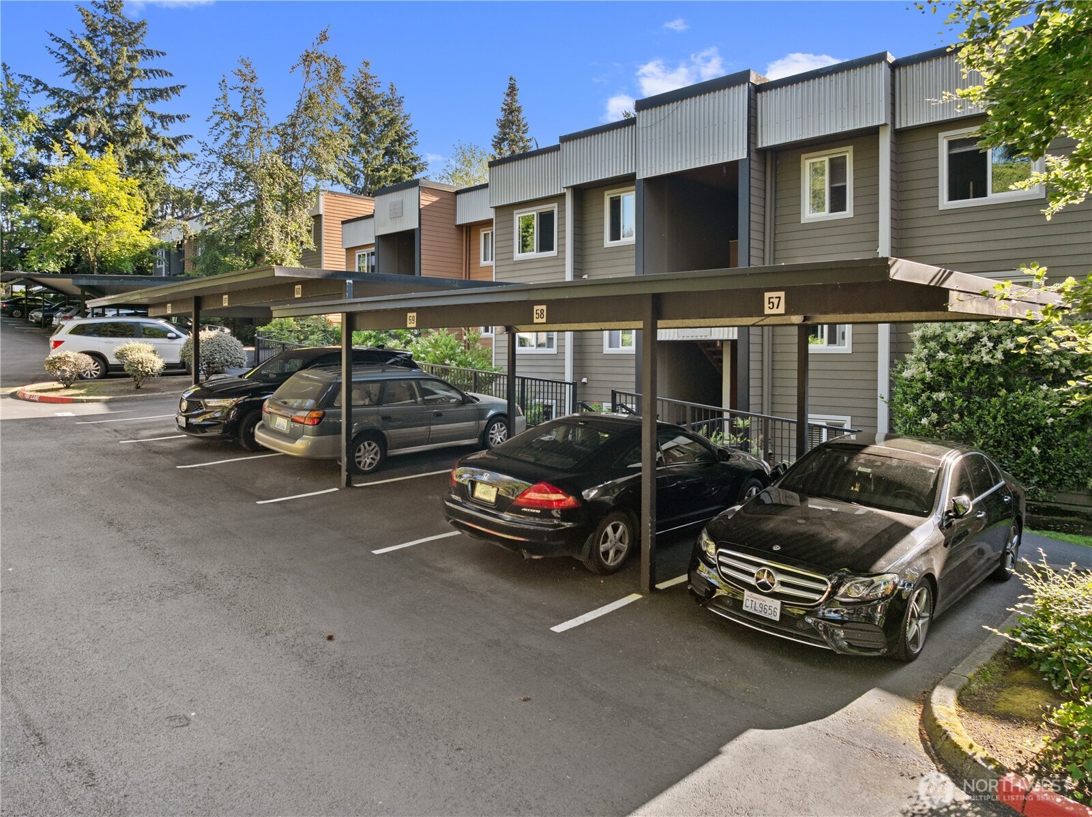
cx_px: 546
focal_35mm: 24
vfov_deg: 56.7
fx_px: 756
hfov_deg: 71.6
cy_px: 408
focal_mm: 12.29
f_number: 2.8
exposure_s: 1/400
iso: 350
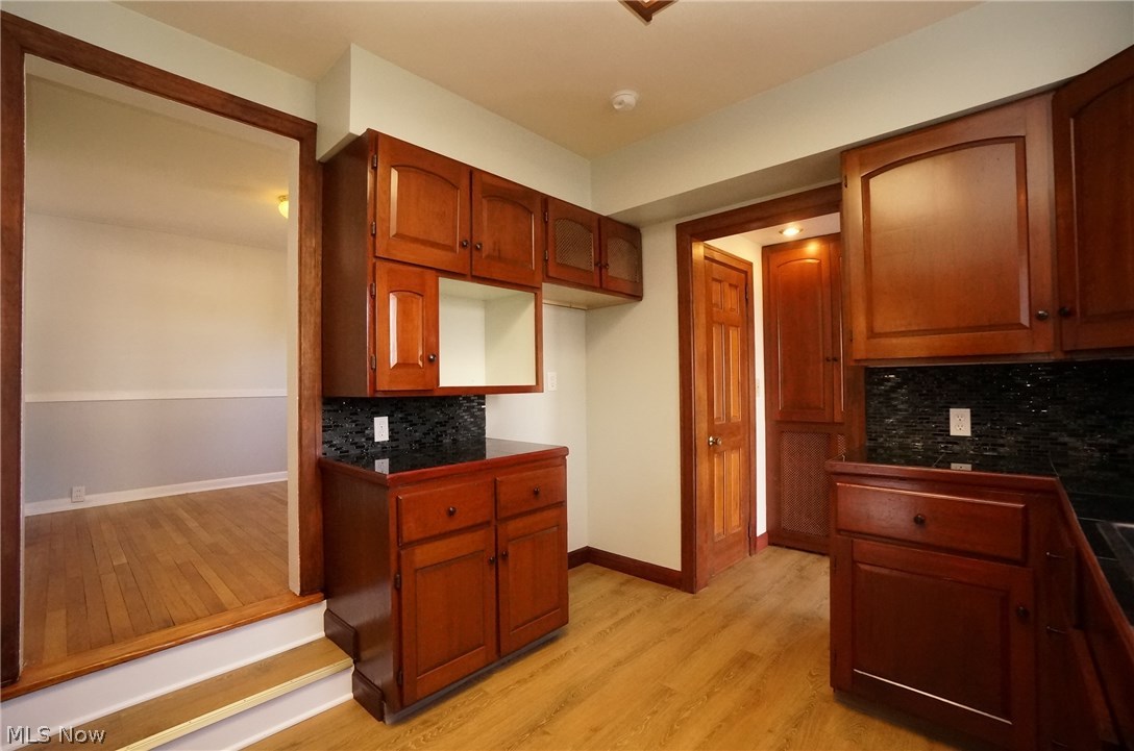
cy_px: 376
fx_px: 472
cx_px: 567
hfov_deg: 100.5
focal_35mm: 15
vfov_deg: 77.1
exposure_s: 1/100
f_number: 6.3
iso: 3200
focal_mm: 10
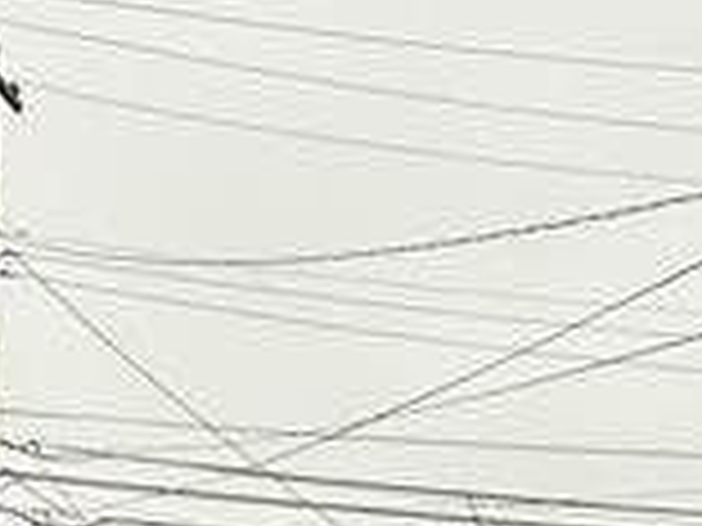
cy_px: 1034
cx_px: 261
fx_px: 1866
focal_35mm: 92
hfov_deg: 21.3
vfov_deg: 13.8
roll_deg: +1.0
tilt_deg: -4.4
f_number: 2.2
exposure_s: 1/99
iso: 50
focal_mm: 2.22
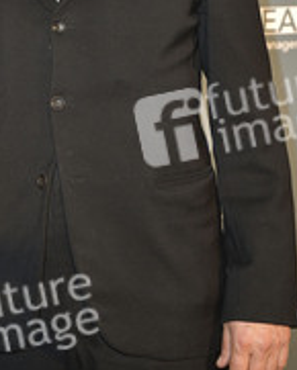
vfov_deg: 16.6
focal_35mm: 114
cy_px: 16
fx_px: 1252
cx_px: 53
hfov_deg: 13.5
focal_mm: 55
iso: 1250
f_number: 5.6
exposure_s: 1/200
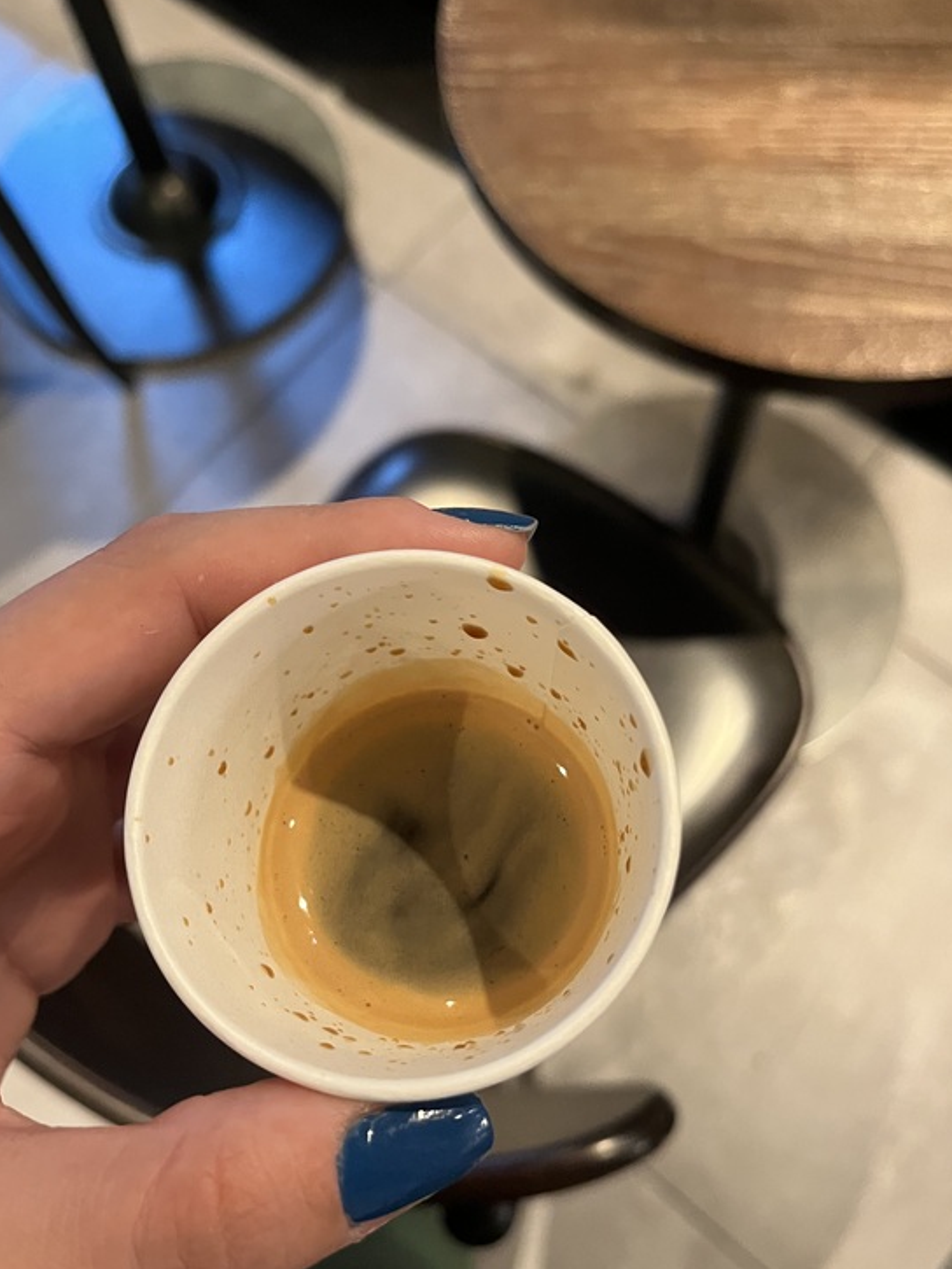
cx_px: 486
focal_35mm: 33
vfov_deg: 55.3
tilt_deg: -71.0
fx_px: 1210
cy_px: 677
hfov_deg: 43.0
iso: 400
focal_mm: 5.1
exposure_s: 1/50
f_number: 1.6
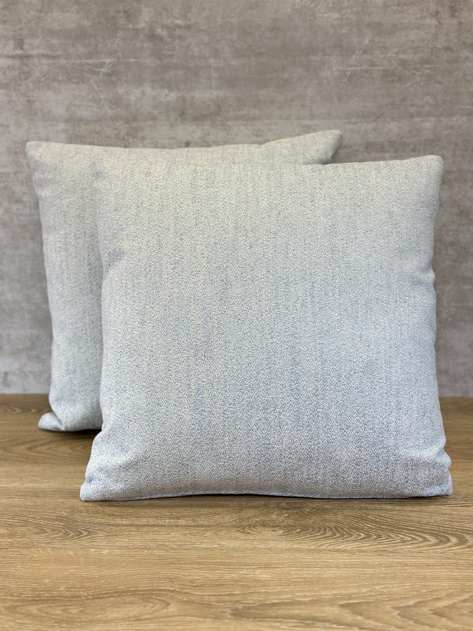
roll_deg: +0.7
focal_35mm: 48
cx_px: 236
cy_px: 316
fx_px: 875
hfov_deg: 30.3
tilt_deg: -15.3
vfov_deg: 39.7
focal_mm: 6.86
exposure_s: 1/250
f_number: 1.78
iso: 80
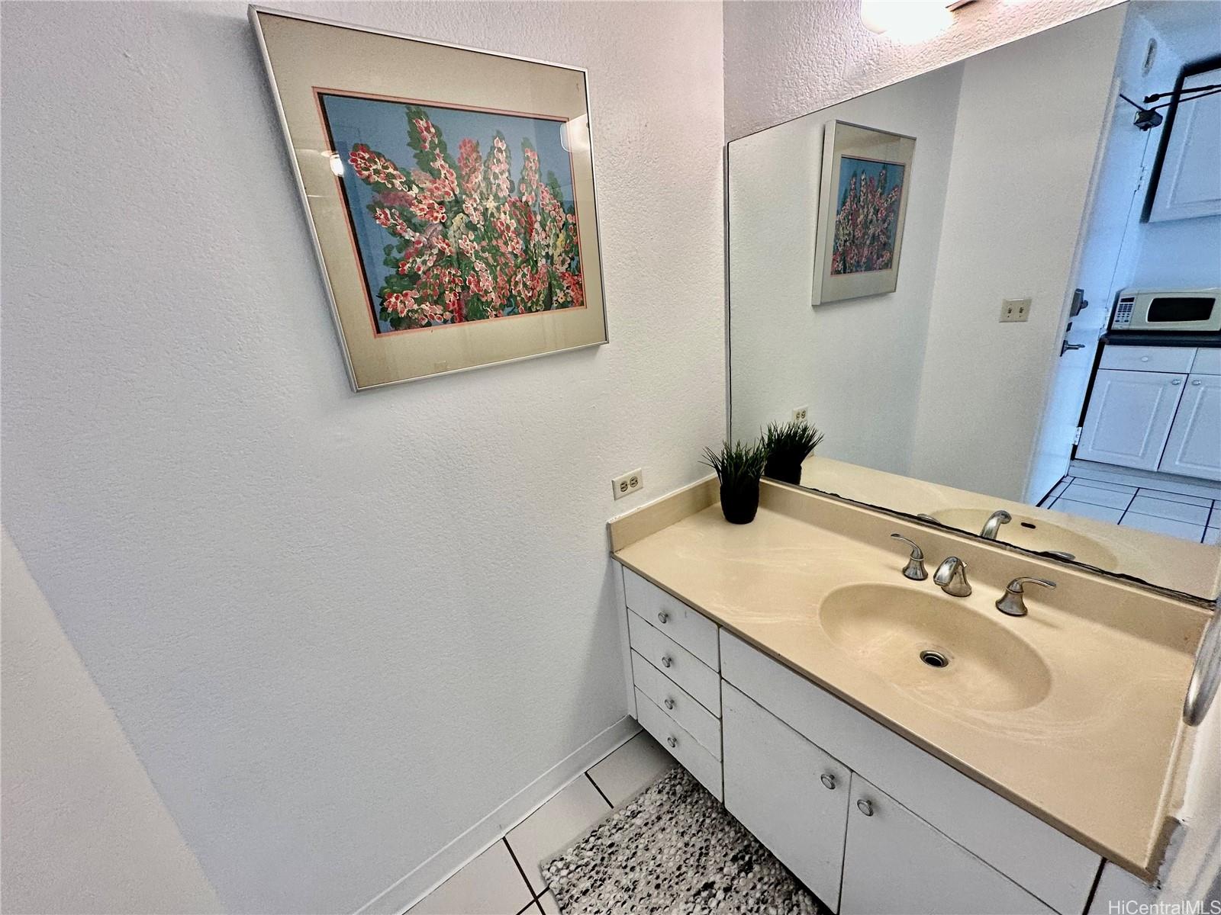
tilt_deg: -19.7
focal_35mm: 14
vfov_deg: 85.7
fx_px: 494
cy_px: 458
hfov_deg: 102.1
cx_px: 610
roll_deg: +6.1
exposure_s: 1/120
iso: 125
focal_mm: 2.22
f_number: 2.2
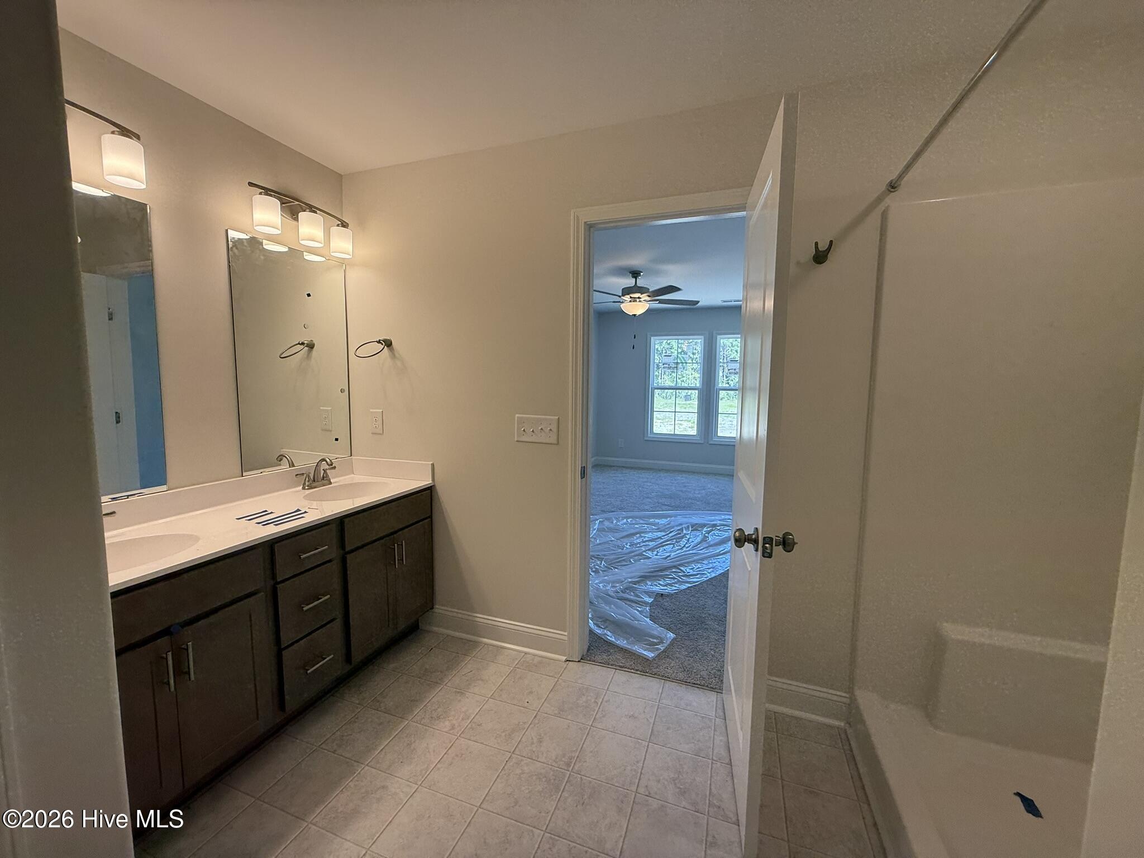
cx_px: 572
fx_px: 463
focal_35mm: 14
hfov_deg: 102.1
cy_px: 429
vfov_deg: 85.7
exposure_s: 1/146
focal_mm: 2.22
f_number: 2.2
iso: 64
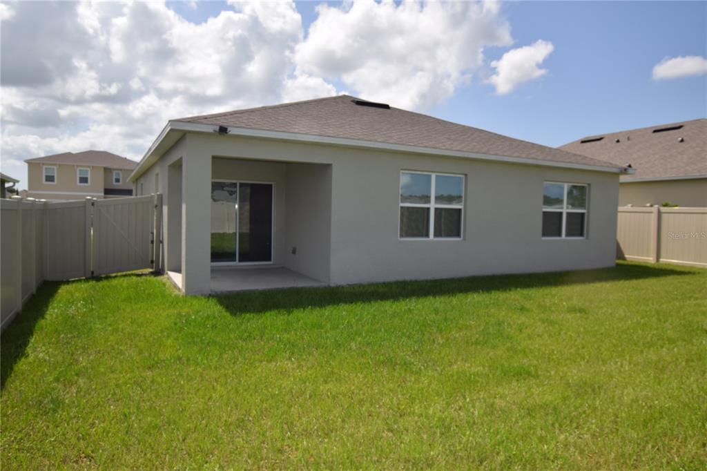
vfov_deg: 53.1
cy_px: 236
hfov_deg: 73.8
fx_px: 471
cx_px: 354
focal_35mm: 24
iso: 100
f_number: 11
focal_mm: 16
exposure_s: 1/200
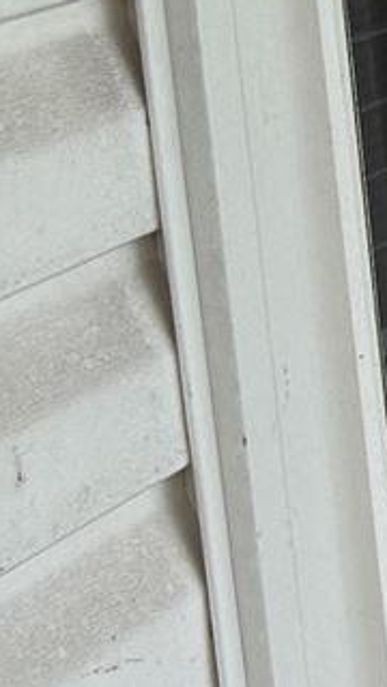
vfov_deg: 11.4
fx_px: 3430
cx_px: 1838
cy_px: 180
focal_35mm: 188
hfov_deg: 5.3
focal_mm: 6.76
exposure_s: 1/331
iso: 80
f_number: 1.78
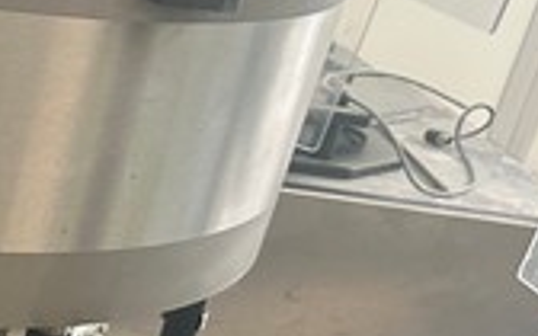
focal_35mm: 97
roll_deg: -9.8
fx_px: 1422
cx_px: -237
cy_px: 563
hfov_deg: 19.1
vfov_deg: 12.5
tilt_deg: -34.5
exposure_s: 1/121
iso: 200
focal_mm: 6.86
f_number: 1.78
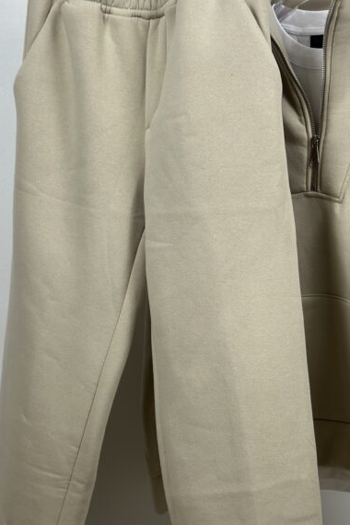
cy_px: 294
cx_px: 154
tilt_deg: -5.1
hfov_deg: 19.4
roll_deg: +0.1
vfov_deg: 28.8
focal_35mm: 70
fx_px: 1022
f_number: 1.78
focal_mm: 6.86
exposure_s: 1/341
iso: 80
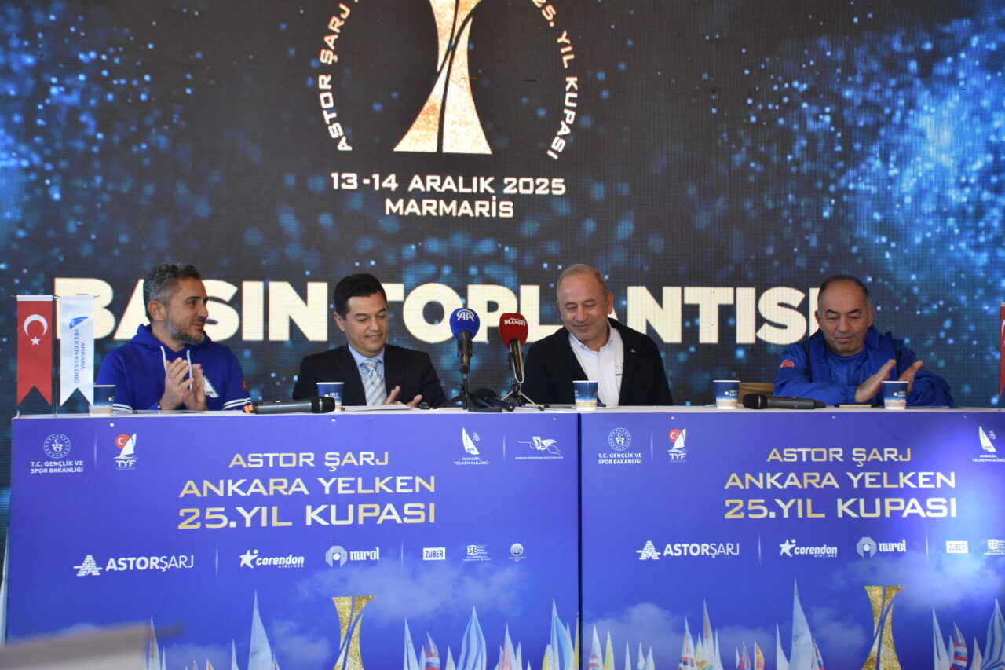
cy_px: 335
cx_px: 502
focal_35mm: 72
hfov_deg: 28.1
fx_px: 2010
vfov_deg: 18.9
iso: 800
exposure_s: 1/100
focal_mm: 48
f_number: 5
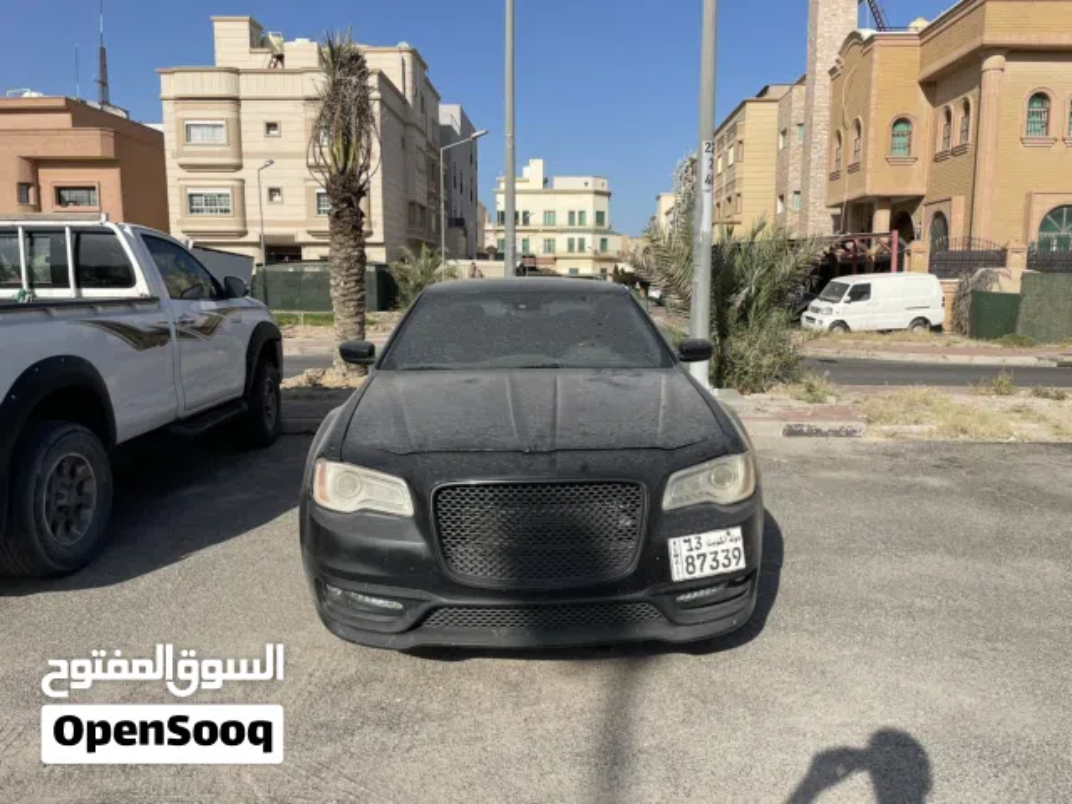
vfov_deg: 53.1
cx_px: 536
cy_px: 402
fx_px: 805
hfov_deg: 67.3
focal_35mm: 26
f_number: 1.6
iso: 32
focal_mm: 4.2
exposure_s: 1/4292
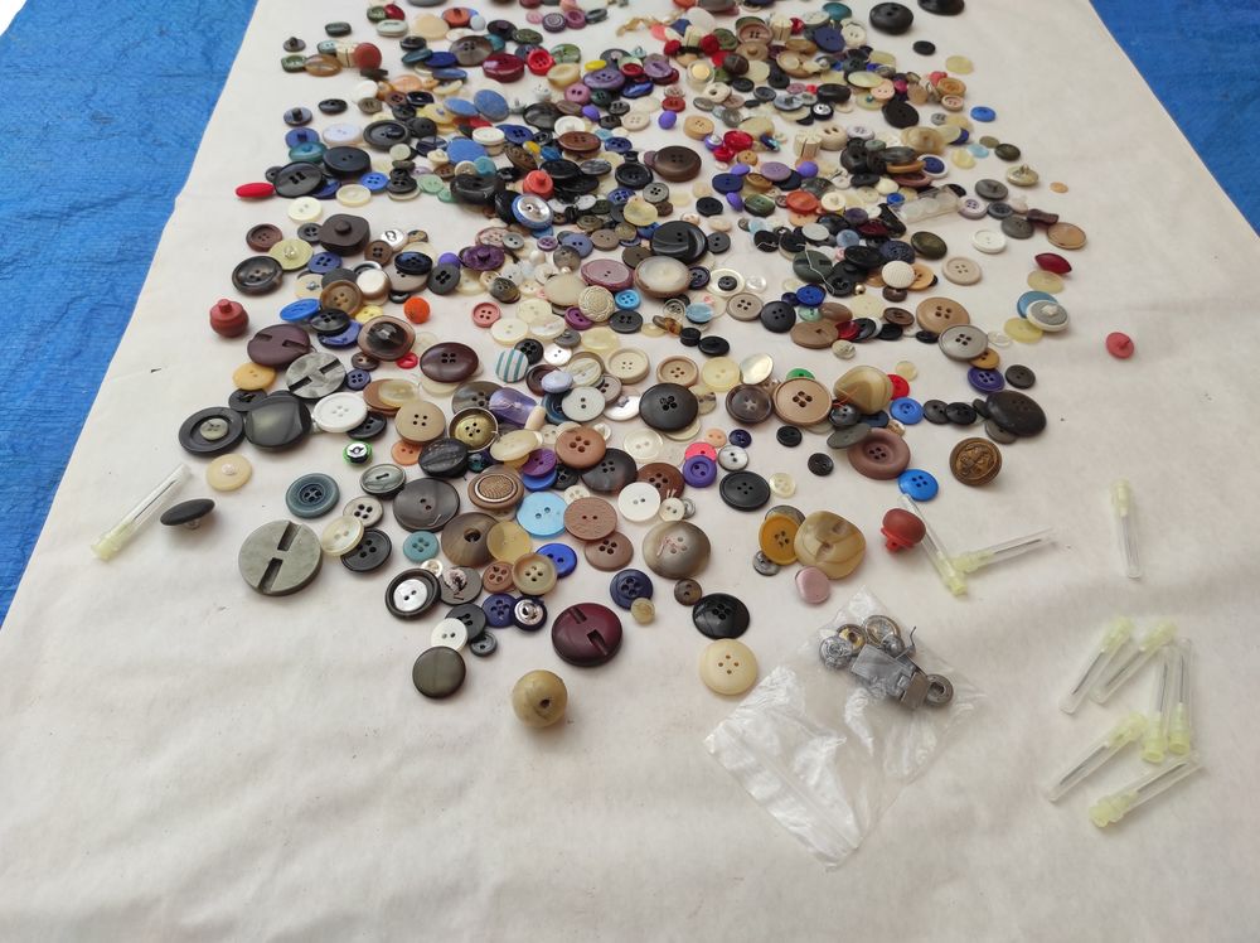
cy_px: 472
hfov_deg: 69.4
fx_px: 909
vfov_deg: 54.8
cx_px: 630
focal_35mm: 25
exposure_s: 1/756
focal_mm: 5.43
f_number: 1.89
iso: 100
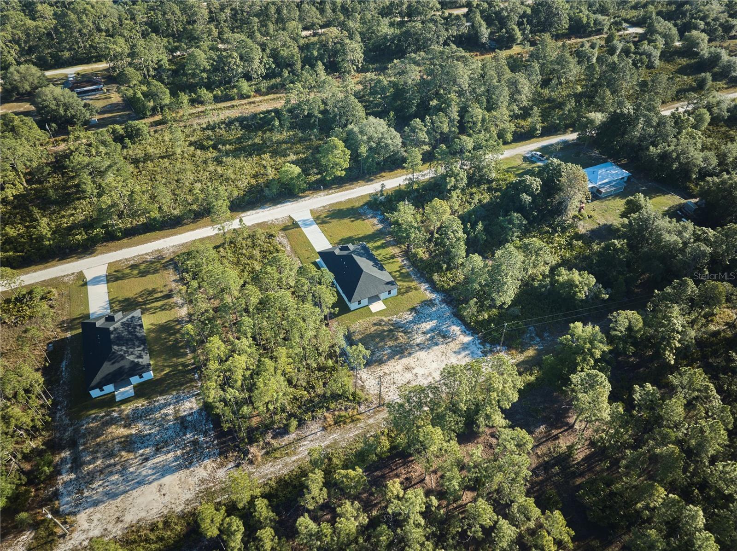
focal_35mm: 24
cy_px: 276
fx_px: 511
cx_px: 368
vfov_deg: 56.7
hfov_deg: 71.6
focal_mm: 12.29
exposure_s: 1/2
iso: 100
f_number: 8
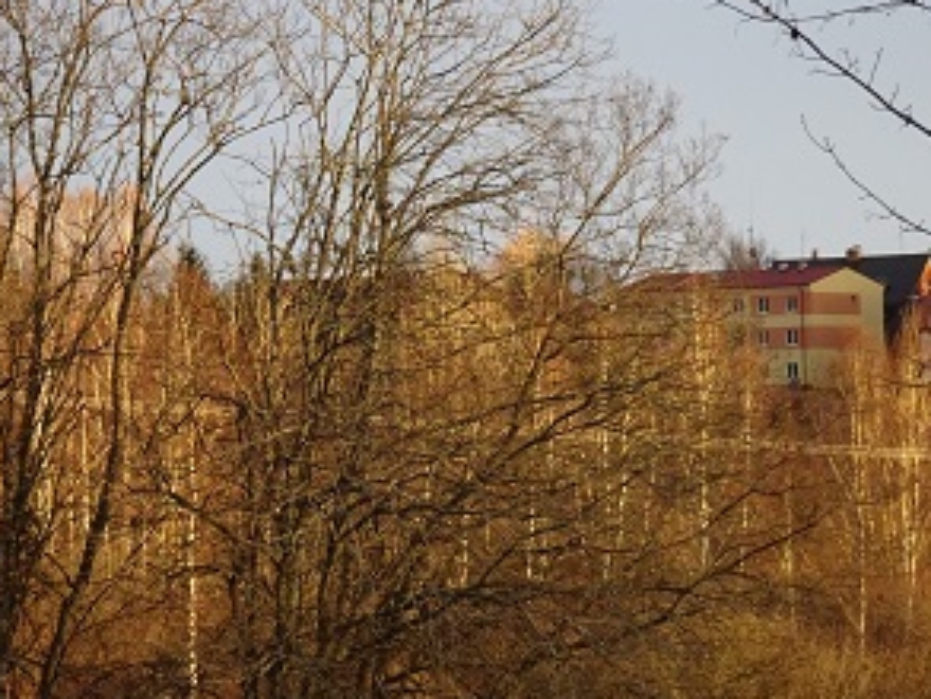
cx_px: 391
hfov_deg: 9.1
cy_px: 330
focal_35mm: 217
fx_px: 5839
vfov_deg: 6.9
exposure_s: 1/160
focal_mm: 27.16
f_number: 5.6
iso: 500
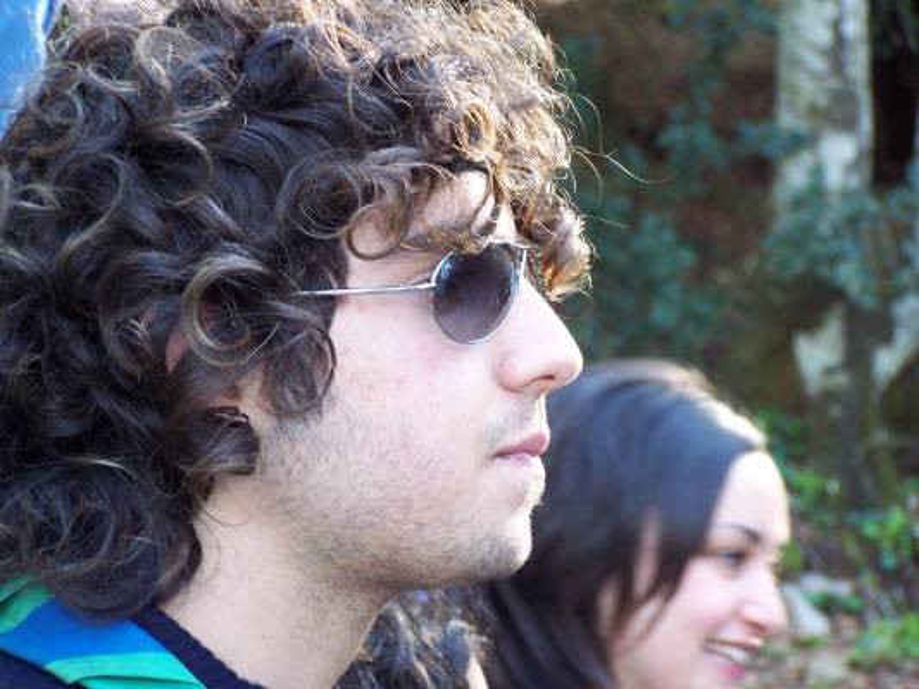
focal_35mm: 139
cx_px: 460
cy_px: 344
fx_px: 3691
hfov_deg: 14.2
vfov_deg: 10.7
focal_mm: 23.1
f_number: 3.2
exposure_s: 1/30
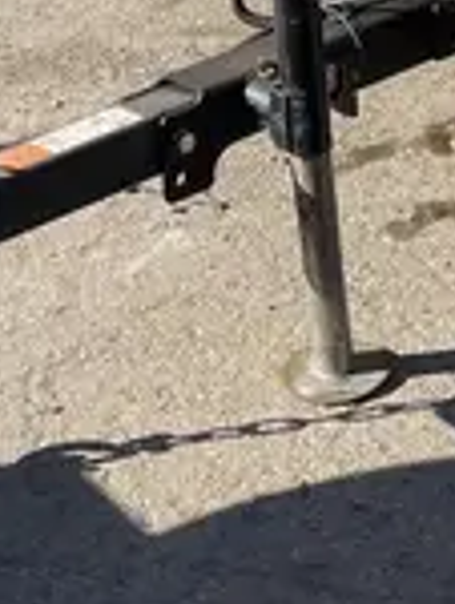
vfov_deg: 14.0
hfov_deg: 11.6
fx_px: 2219
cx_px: 383
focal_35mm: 127
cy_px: -425
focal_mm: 5.1
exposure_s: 1/2967
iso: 50
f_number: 1.6
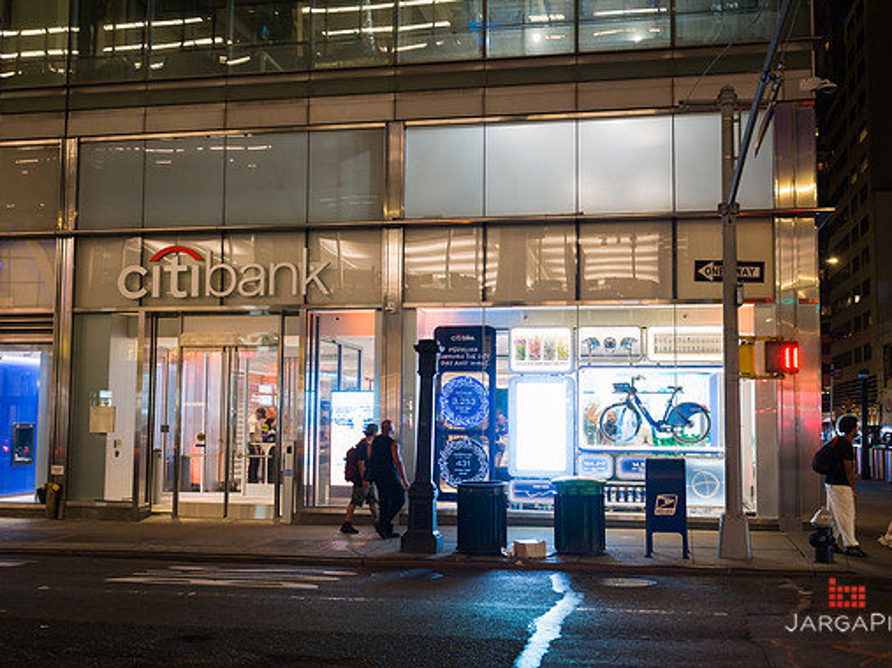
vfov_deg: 35.9
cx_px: 424
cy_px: 326
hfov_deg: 46.8
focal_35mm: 40
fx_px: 1030
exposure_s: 1/40
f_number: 3.2
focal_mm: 35
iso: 800
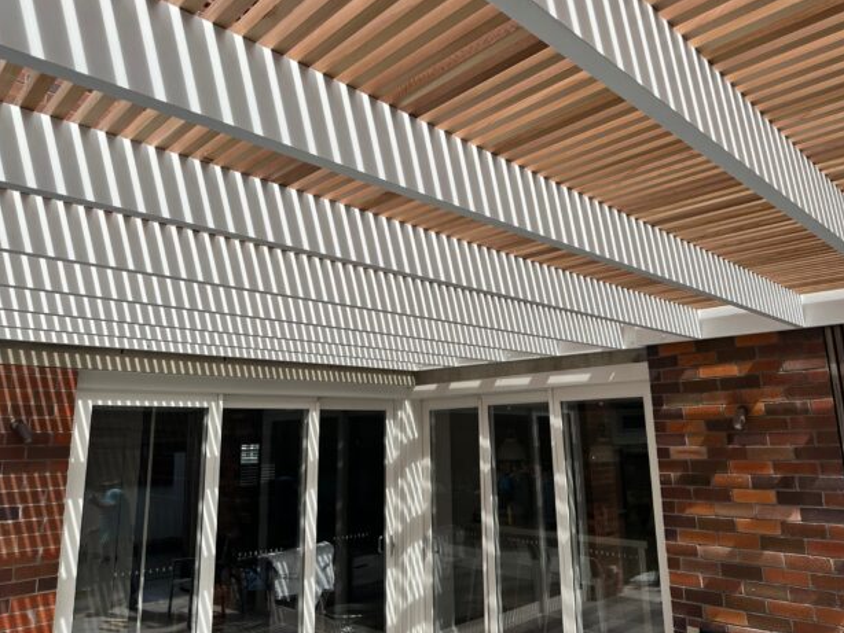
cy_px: 305
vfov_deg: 54.9
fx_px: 610
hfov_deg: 69.4
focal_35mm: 25
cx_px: 429
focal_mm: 6.86
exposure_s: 1/6211
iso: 80
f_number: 1.78
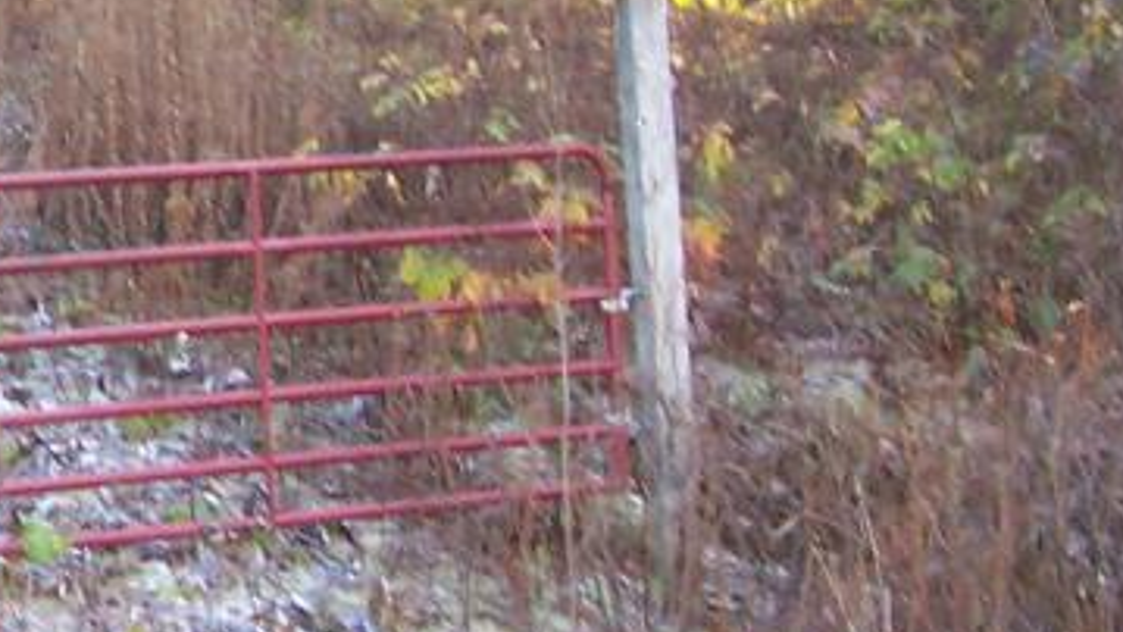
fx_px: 3425
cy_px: 125
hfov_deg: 17.4
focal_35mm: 115
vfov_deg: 10.5
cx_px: -347
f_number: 2.8
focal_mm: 5.6
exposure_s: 1/60
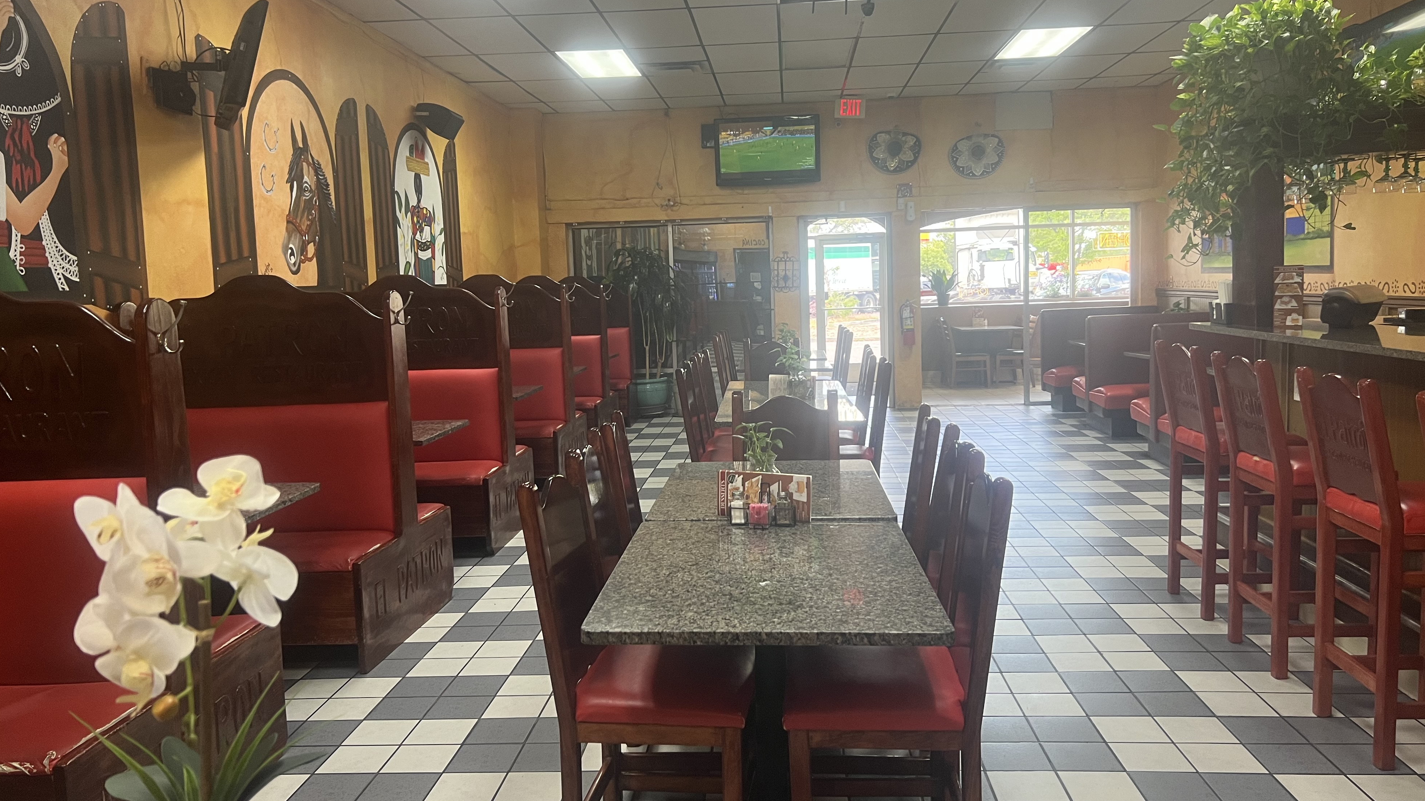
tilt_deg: -5.8
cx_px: 719
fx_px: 1096
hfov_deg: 66.1
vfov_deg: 40.2
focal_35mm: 29
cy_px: 369
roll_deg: +1.7
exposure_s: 1/60
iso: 100
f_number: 1.5
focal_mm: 5.7
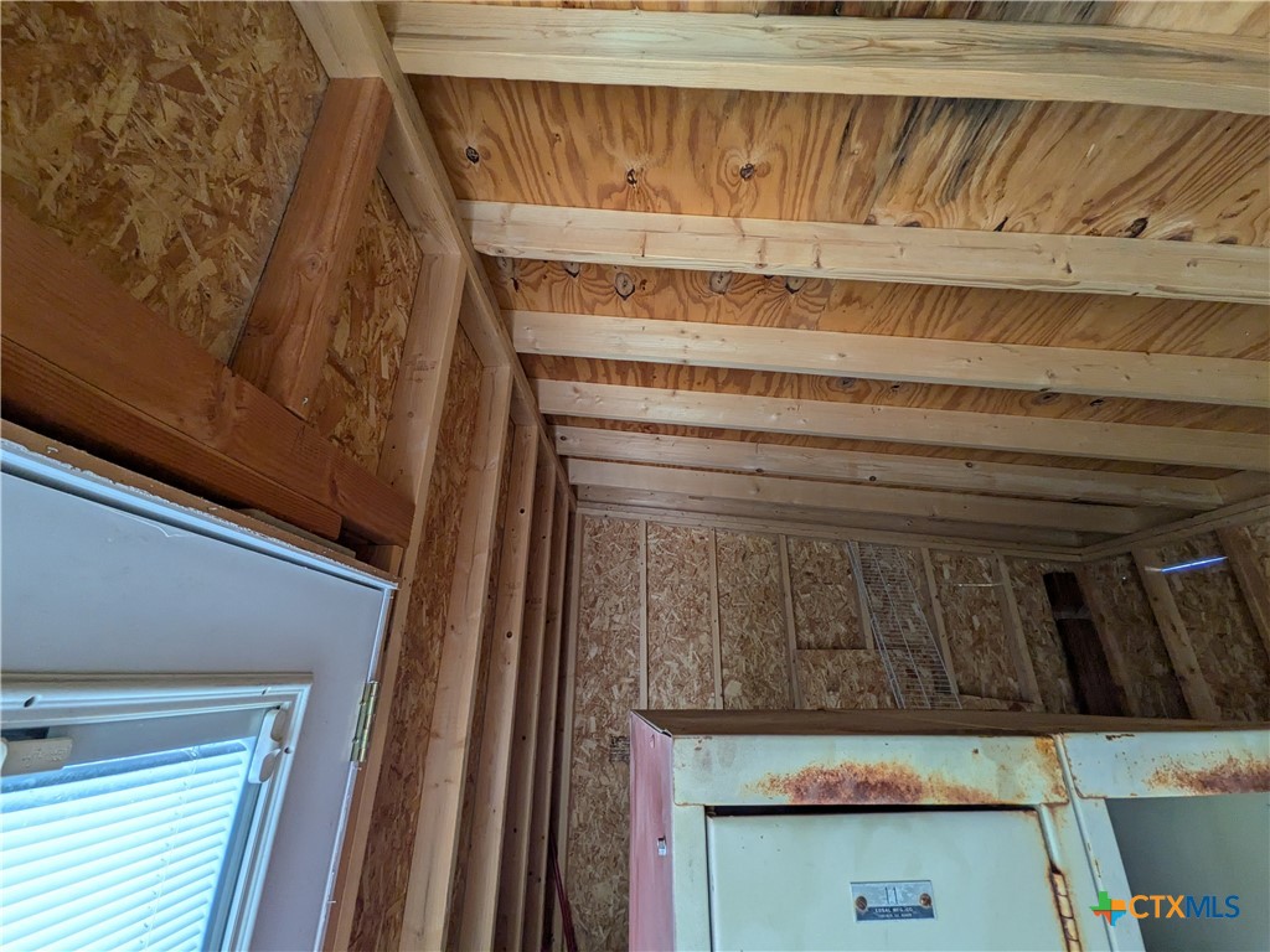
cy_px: 476
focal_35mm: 14
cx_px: 635
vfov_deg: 85.7
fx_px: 514
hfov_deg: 102.1
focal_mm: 1.85
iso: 100
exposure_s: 1/104
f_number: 2.2
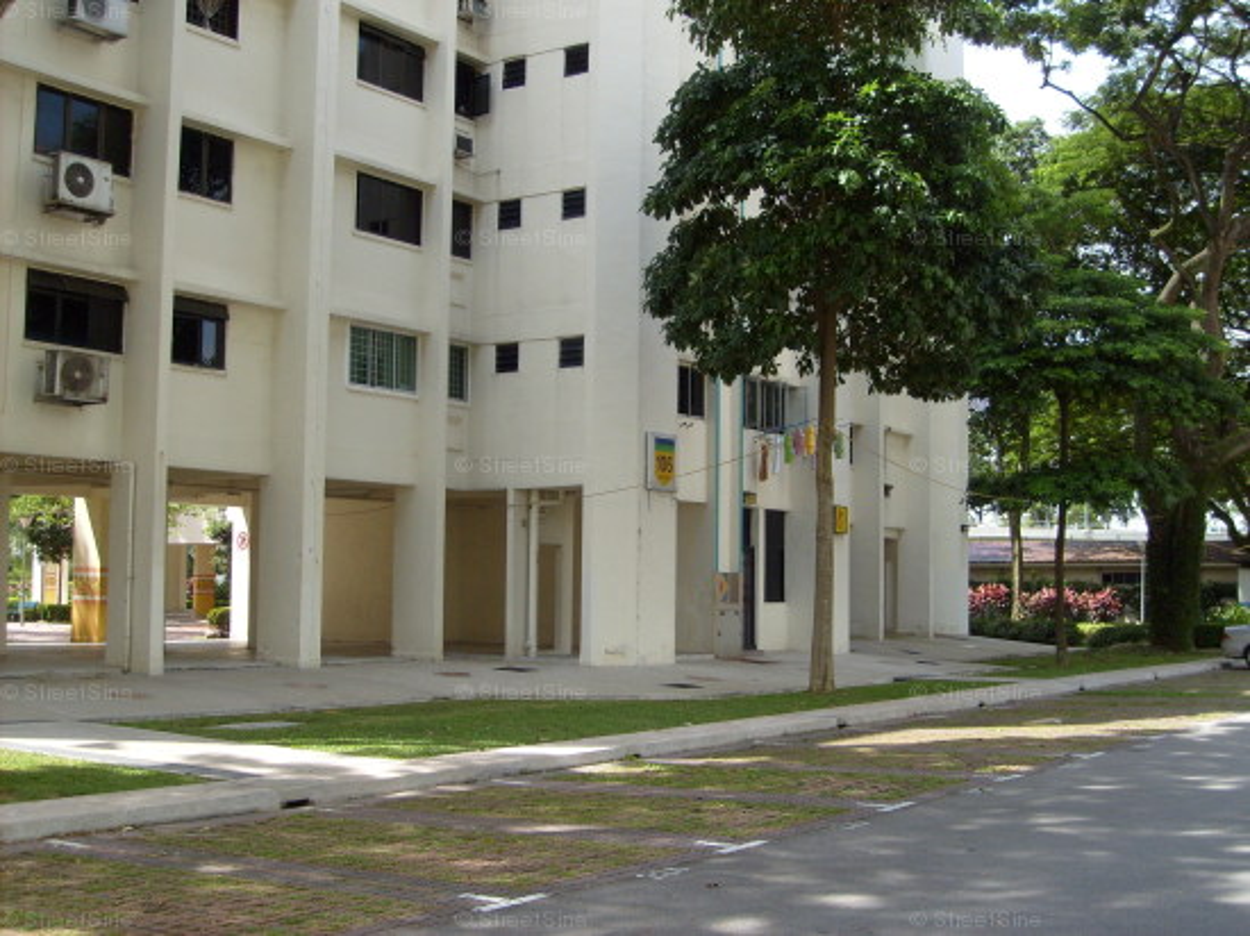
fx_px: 1552
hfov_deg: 43.9
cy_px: 468
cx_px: 625
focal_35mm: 43
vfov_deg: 33.6
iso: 80
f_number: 3
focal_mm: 7.2
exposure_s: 1/350
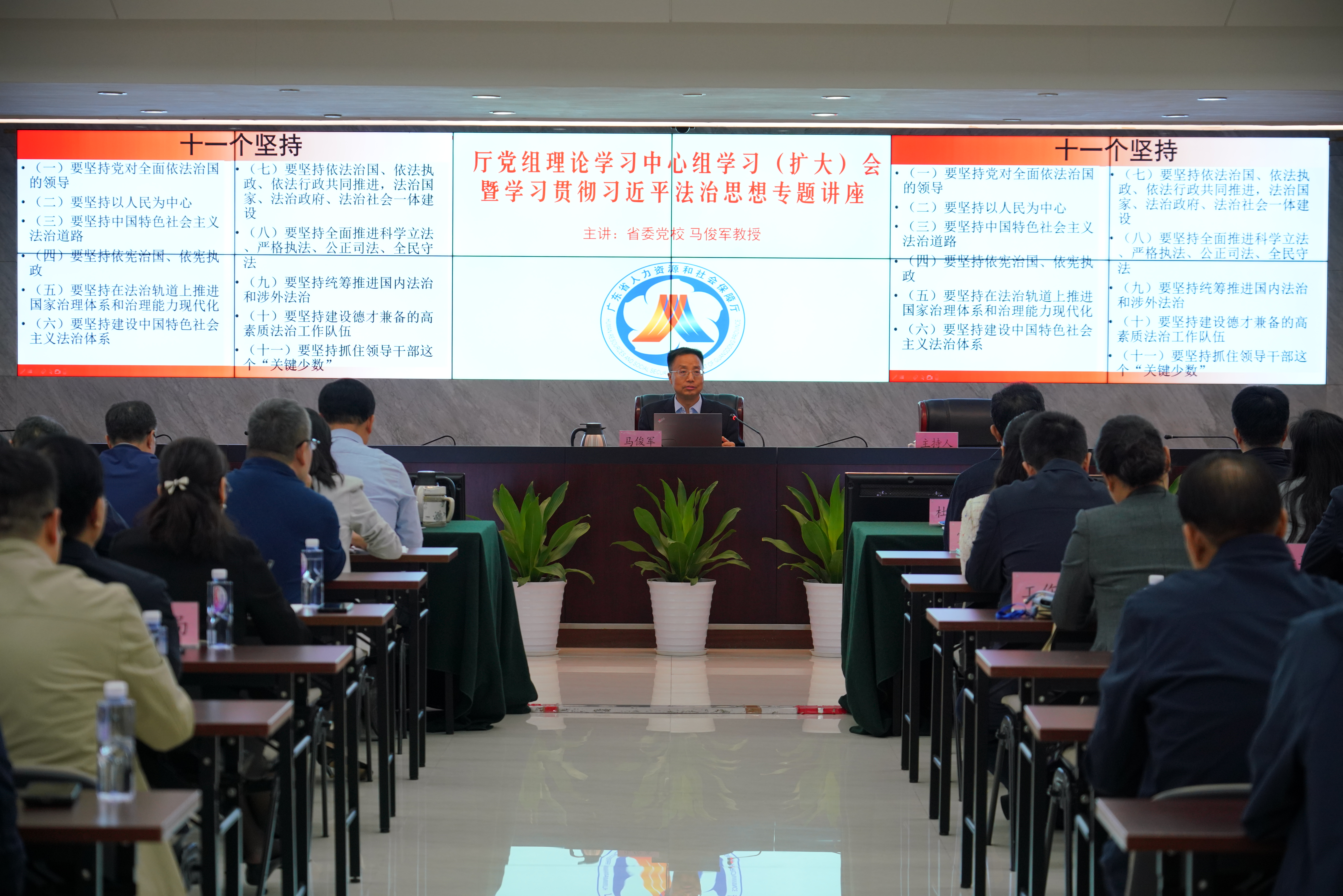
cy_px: 448
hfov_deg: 22.4
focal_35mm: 91
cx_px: 672
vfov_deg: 15.0
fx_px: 3395
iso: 1000
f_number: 5
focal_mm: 91
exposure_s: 1/60
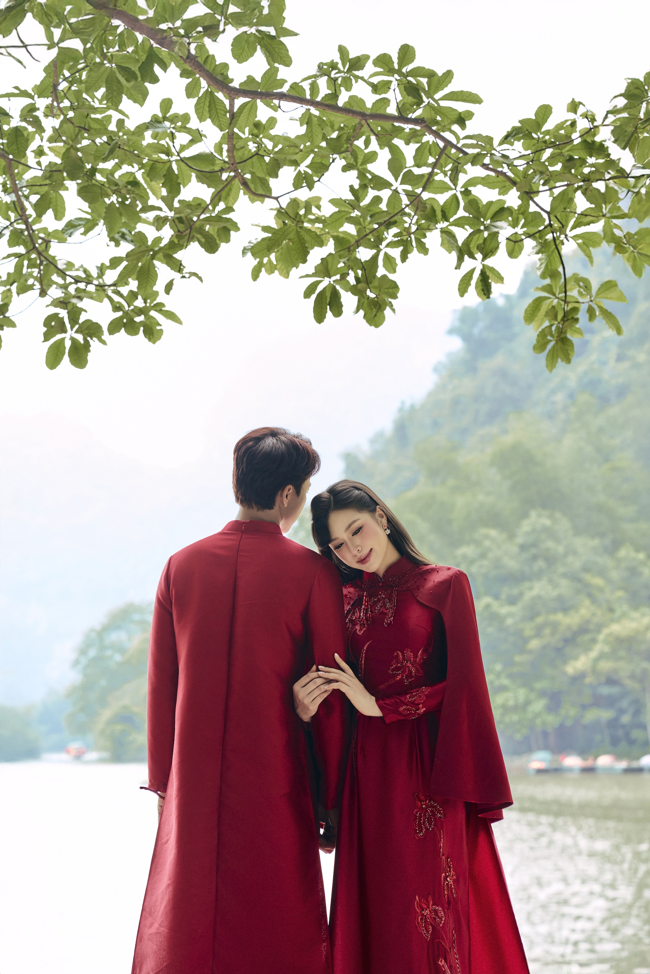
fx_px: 2302
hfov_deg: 16.1
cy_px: 487
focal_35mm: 85
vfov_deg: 23.9
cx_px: 325
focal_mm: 85
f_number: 4.5
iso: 1000
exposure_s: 1/500
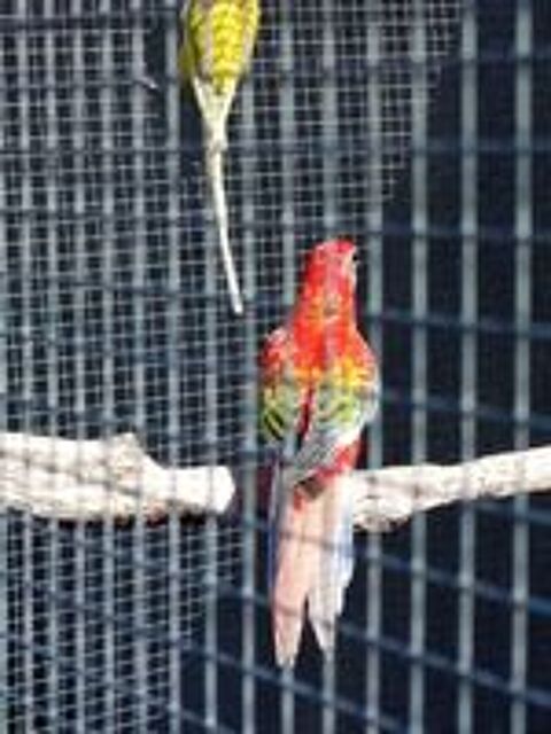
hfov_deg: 14.8
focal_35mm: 100
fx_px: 2122
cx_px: 276
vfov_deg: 19.6
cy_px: 367
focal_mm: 5.24
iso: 50
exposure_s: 1/503
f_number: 1.7
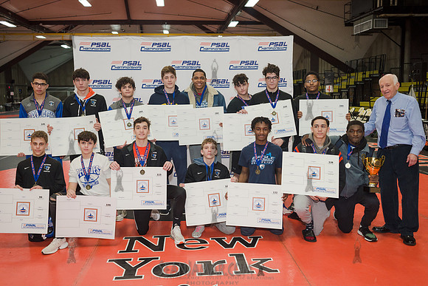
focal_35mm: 35
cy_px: 143
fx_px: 416
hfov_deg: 54.4
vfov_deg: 37.9
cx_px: 214
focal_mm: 35
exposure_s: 1/250
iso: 1600
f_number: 5
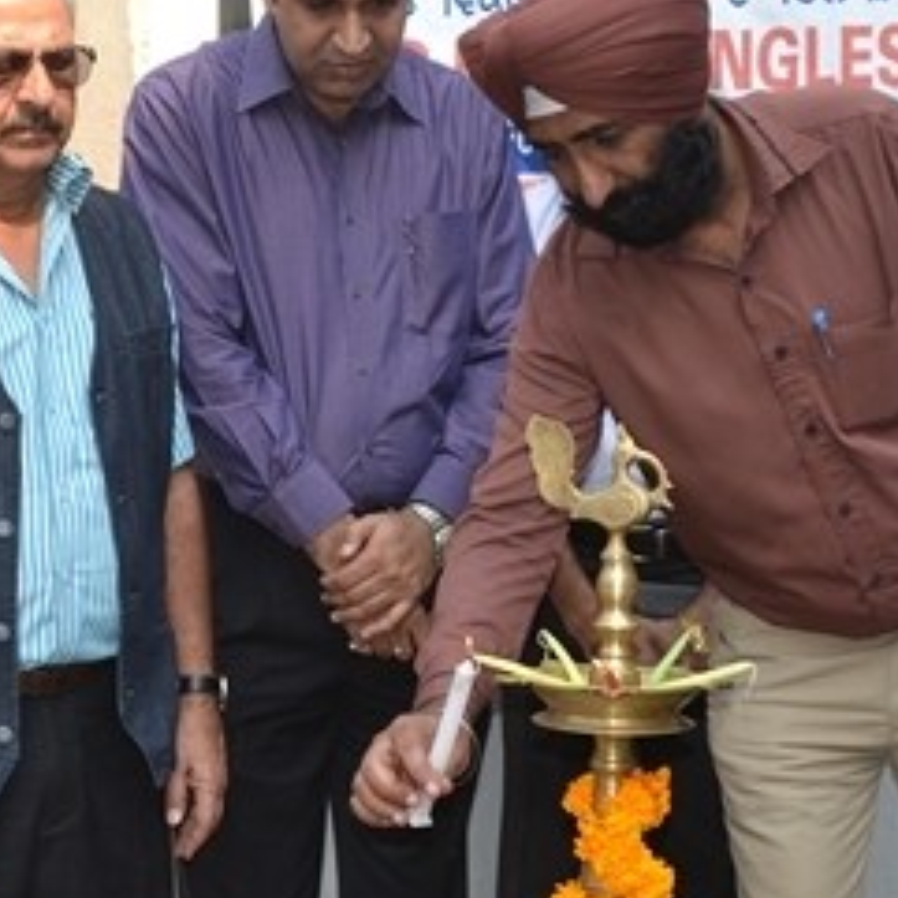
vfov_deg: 22.8
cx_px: 551
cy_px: 453
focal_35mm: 76
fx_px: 2231
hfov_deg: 22.7
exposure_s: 1/200
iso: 100
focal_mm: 18
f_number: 4
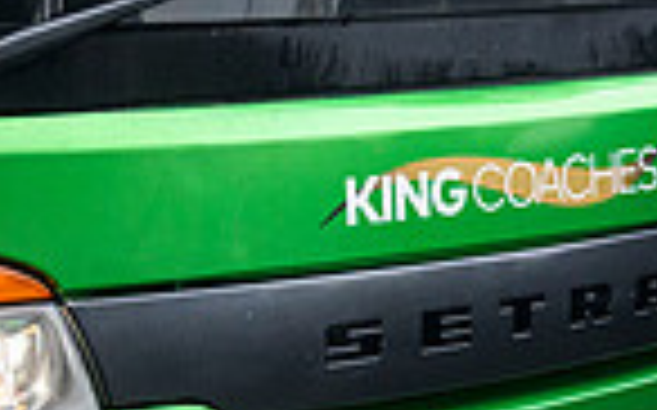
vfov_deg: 7.7
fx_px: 3042
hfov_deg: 11.2
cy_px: 219
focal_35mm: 170
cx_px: 1300
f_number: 3.5
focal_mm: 42
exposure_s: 1/800
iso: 3200
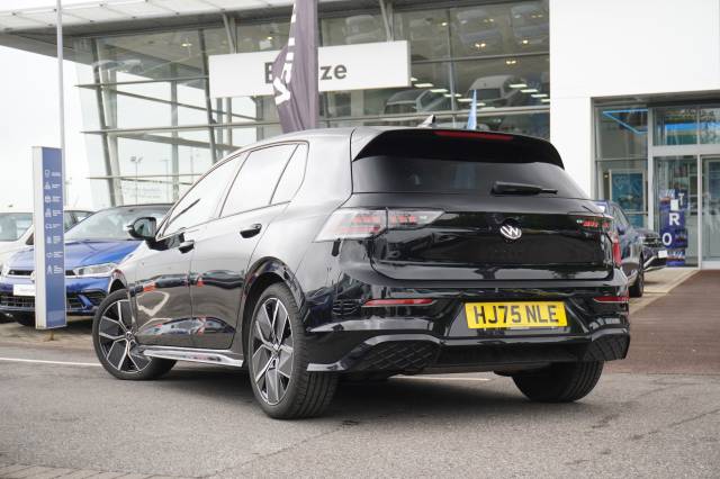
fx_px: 1079
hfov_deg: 36.9
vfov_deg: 25.0
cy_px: 240
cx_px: 360
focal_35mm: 54
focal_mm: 36
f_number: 5.6
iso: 320
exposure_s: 1/160
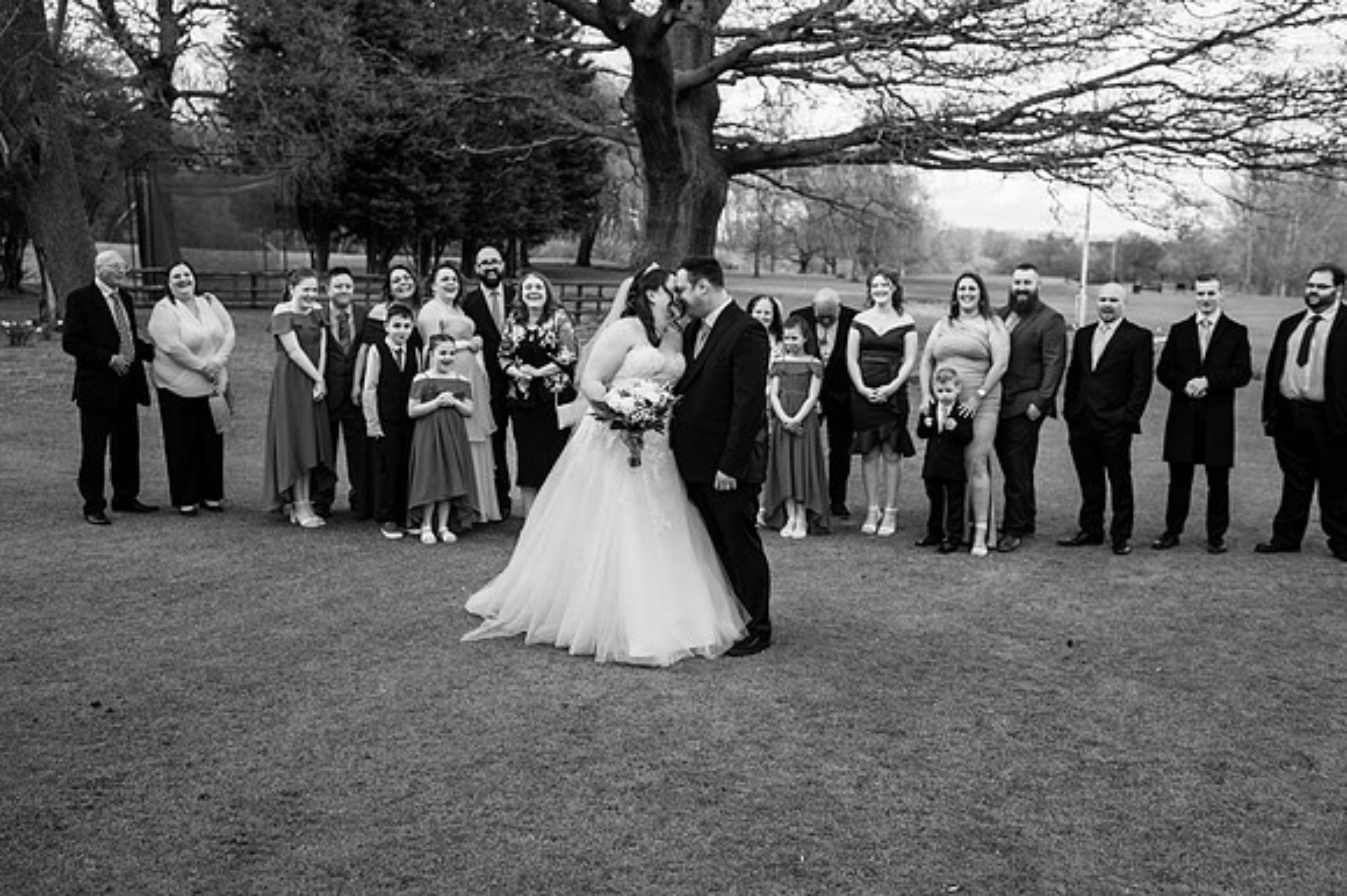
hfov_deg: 54.5
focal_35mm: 35
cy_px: 448
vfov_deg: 37.8
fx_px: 1309
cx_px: 674
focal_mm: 35
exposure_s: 1/320
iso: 100
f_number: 4
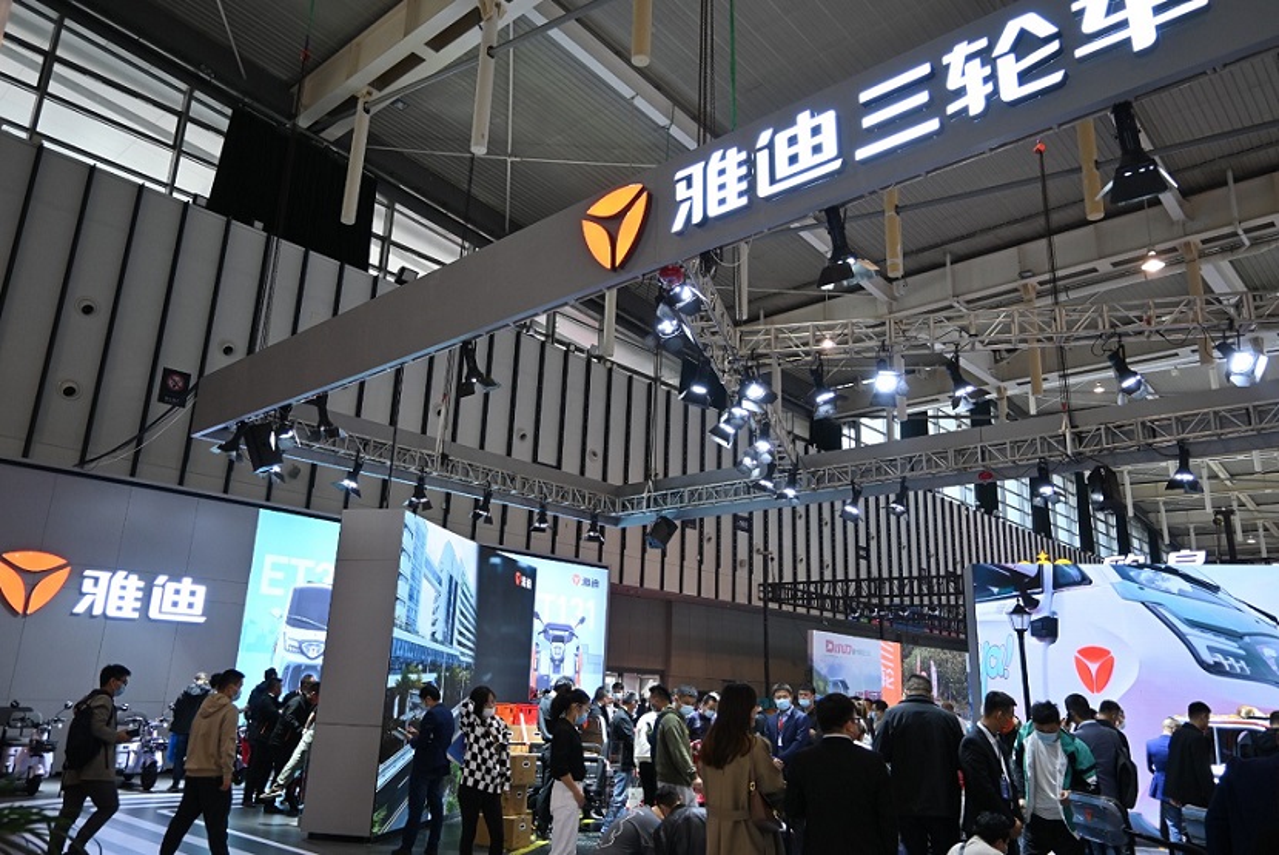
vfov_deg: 53.2
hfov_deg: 73.7
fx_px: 853
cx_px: 640
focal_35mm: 24
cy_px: 428
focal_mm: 16
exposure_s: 1/125
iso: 450
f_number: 3.5
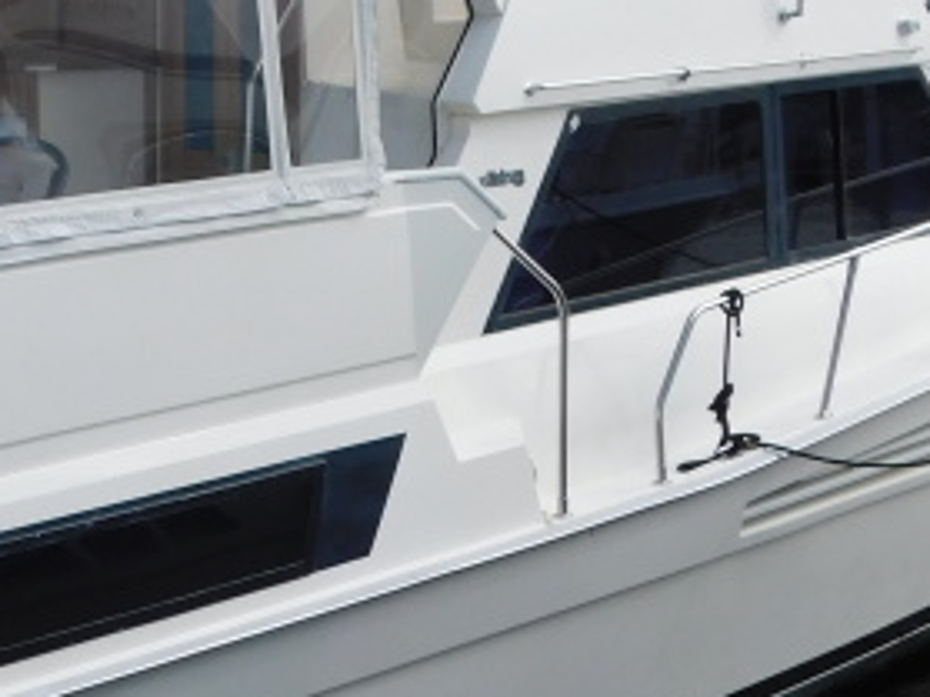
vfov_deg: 17.1
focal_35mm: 86
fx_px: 2309
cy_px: 250
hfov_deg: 22.2
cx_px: 67
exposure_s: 1/1250
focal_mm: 5.3
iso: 125
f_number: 3.2
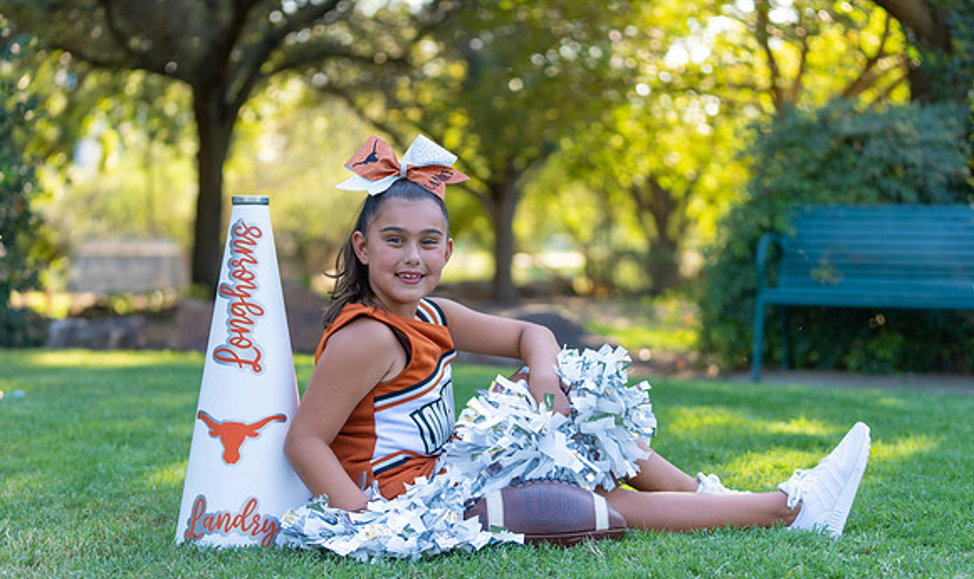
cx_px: 463
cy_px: 333
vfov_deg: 16.2
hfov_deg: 26.9
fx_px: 2036
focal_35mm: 78
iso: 250
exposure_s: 1/320
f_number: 2.8
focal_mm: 70
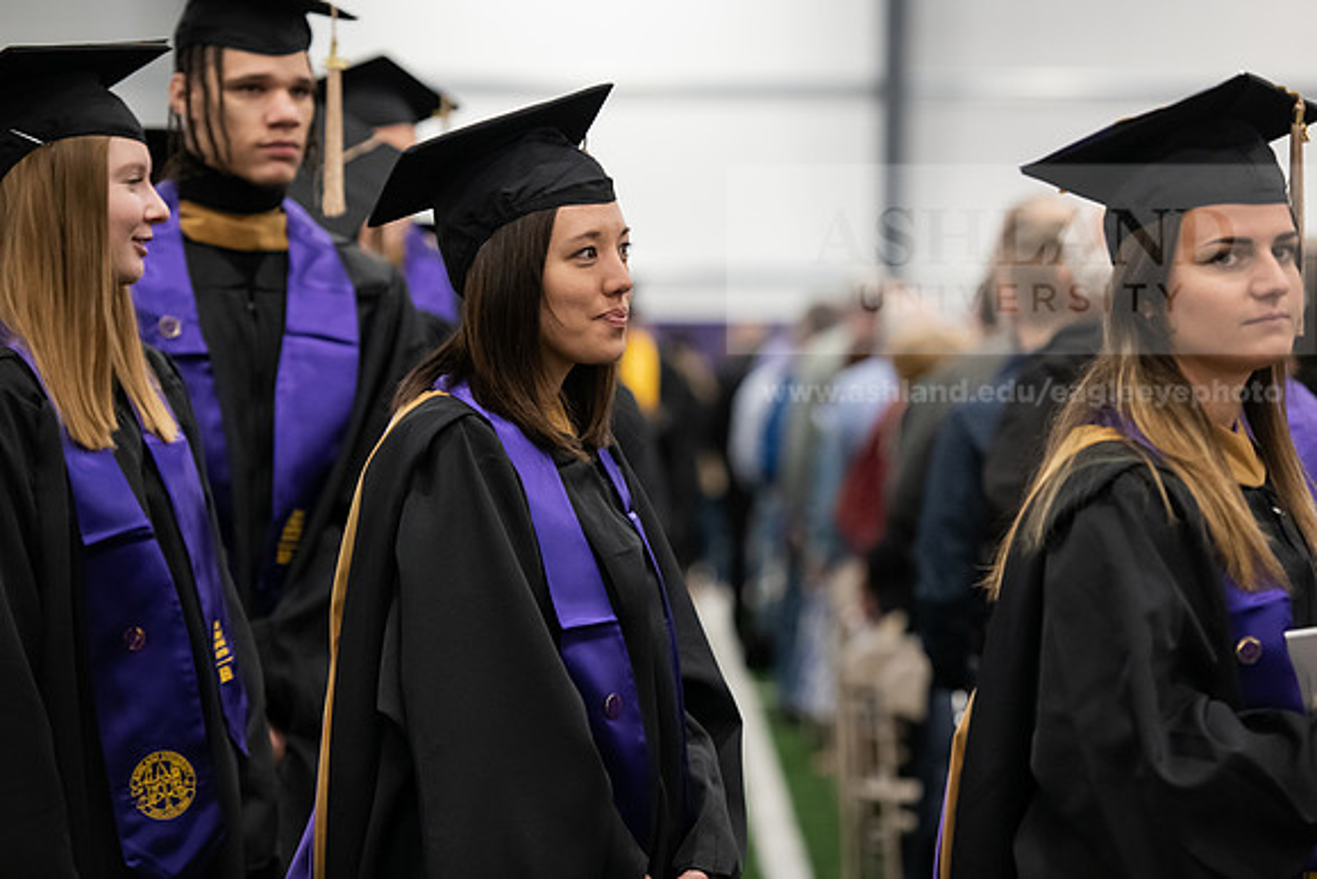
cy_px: 440
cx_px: 658
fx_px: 4757
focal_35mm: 130
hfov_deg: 15.8
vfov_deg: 10.6
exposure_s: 1/200
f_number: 3.2
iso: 3200
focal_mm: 130
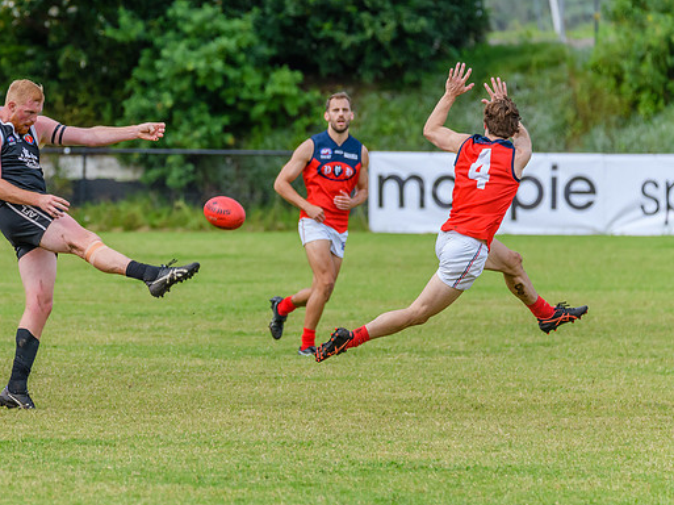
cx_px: 191
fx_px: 11363
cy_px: 250
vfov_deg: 2.5
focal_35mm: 584
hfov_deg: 3.4
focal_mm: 360
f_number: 6
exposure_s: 1/2000
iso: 1100
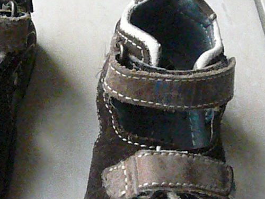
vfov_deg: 26.0
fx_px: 429
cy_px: 133
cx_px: 66
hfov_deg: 33.6
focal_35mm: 56
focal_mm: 4.6
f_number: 8
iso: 3200
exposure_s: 1/400
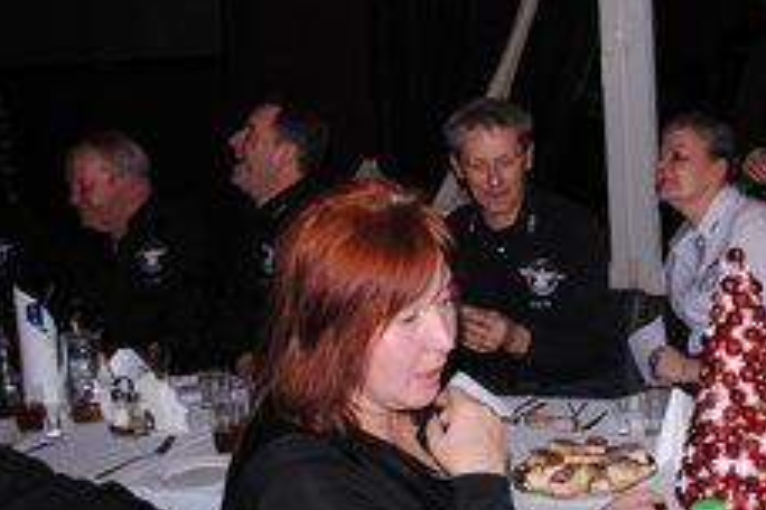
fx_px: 1234
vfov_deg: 23.4
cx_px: 669
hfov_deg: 33.0
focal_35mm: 58
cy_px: 282
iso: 100
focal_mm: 22
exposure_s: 1/60
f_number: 4
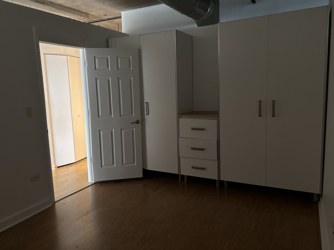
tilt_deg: -6.8
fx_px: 260
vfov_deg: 51.3
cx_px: 162
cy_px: 121
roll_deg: +2.3
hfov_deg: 65.3
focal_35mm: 27
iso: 640
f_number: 1.6
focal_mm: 5.96
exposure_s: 1/30
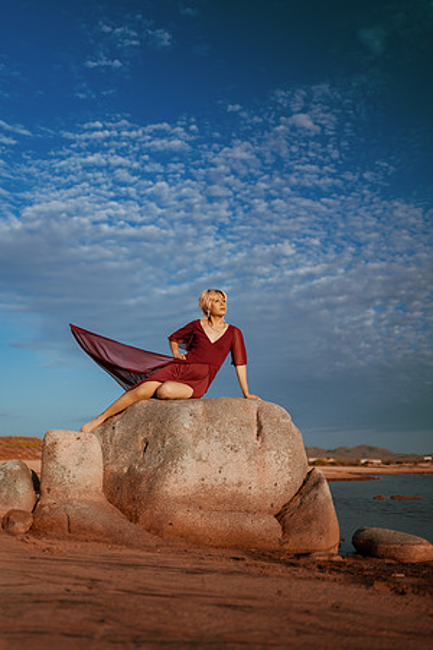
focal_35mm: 35
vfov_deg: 54.4
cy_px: 325
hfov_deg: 37.9
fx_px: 631
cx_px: 216
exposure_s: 1/8000
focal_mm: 35
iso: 100
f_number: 1.4
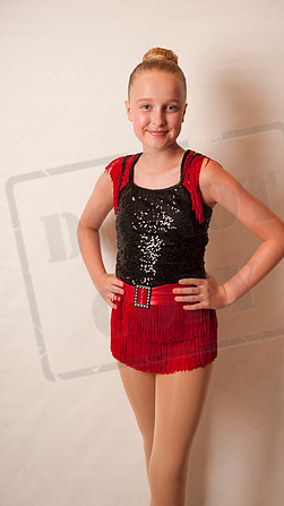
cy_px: 254
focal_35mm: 59
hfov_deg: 20.3
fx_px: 791
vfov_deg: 35.5
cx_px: 166
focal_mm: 56
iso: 100
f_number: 4
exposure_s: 1/160
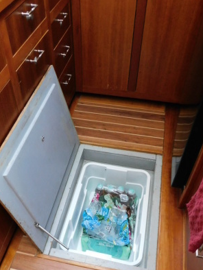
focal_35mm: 35
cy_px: 175
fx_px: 273
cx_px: 86
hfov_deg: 40.6
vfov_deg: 51.8
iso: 400
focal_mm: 4
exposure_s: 1/20
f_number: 3
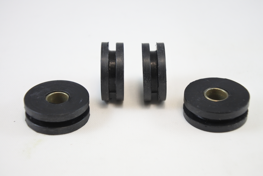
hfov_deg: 31.9
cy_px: 88
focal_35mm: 63
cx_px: 132
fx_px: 460
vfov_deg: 21.6
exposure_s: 1/125
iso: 560
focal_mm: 23.6
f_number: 5
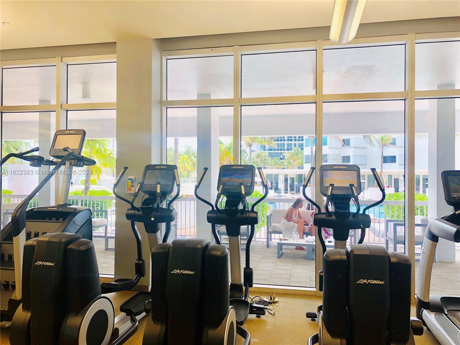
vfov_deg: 49.7
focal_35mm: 28
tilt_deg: +0.3
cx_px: 230
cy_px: 172
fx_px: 372
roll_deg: -0.2
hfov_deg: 63.4
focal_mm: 4
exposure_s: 1/120
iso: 50
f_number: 1.8
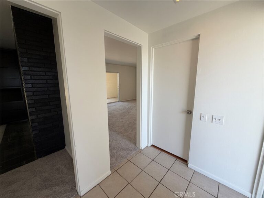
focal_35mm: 14
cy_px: 99
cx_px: 132
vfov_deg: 85.7
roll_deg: +0.3
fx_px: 107
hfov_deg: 102.1
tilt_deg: -9.5
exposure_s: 1/121
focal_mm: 2.22
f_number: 2.2
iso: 64
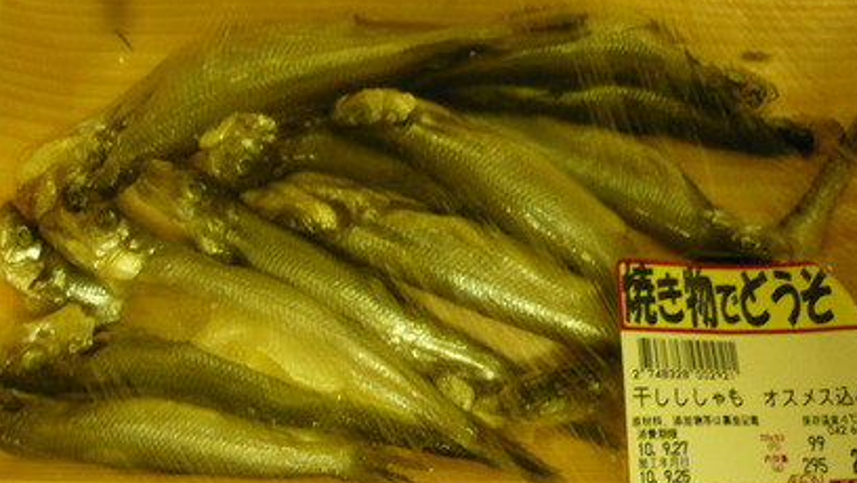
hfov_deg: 54.0
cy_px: 236
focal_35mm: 37
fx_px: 841
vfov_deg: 32.0
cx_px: 439
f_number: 2.8
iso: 400
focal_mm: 5.5
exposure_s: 1/8
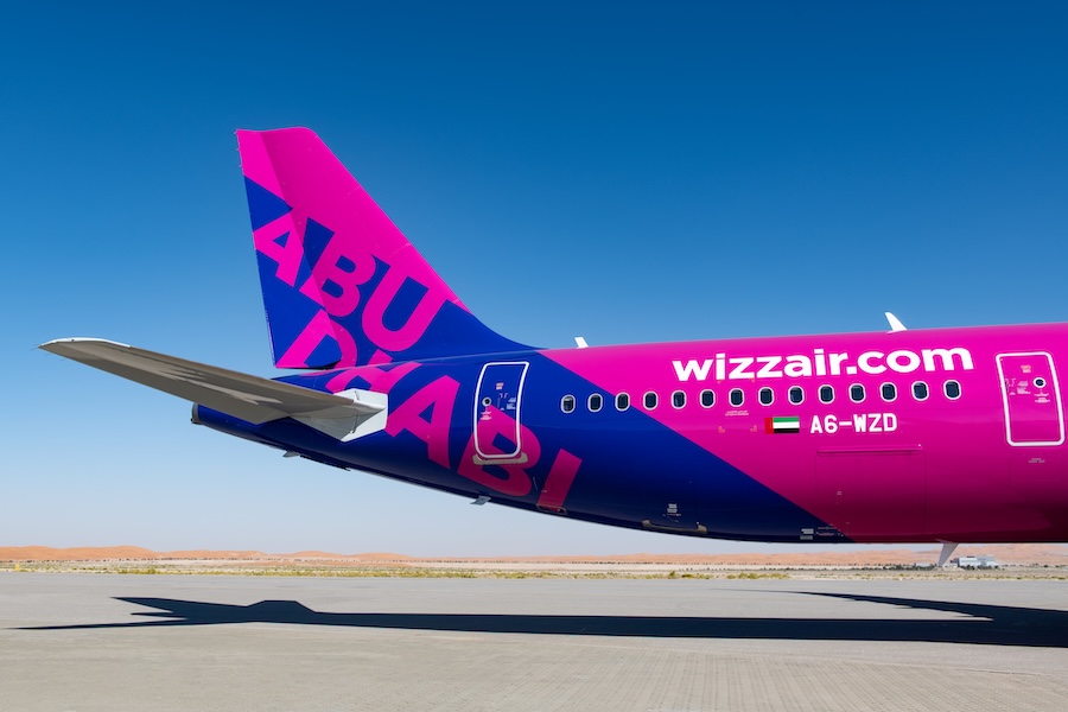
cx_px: 534
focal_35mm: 32
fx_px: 949
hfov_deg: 58.7
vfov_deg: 41.1
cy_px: 356
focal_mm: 32
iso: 100
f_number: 8
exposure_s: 1/400
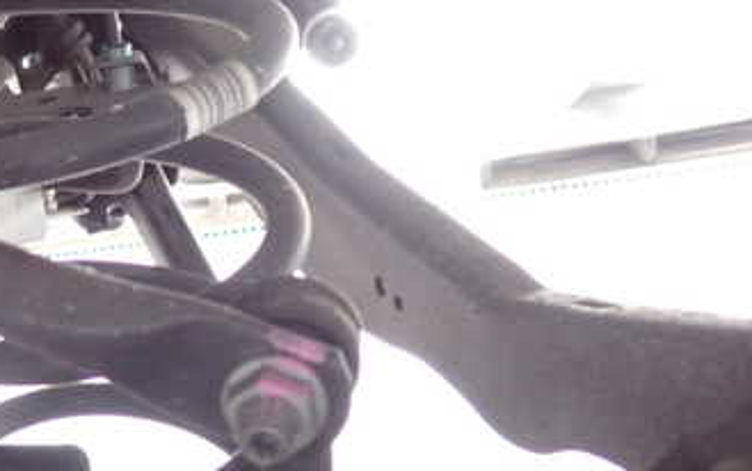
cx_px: 87
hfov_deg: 33.4
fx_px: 1189
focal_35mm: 58
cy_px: 290
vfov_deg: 22.4
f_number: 2.3
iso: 800
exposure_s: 1/30
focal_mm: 5.4
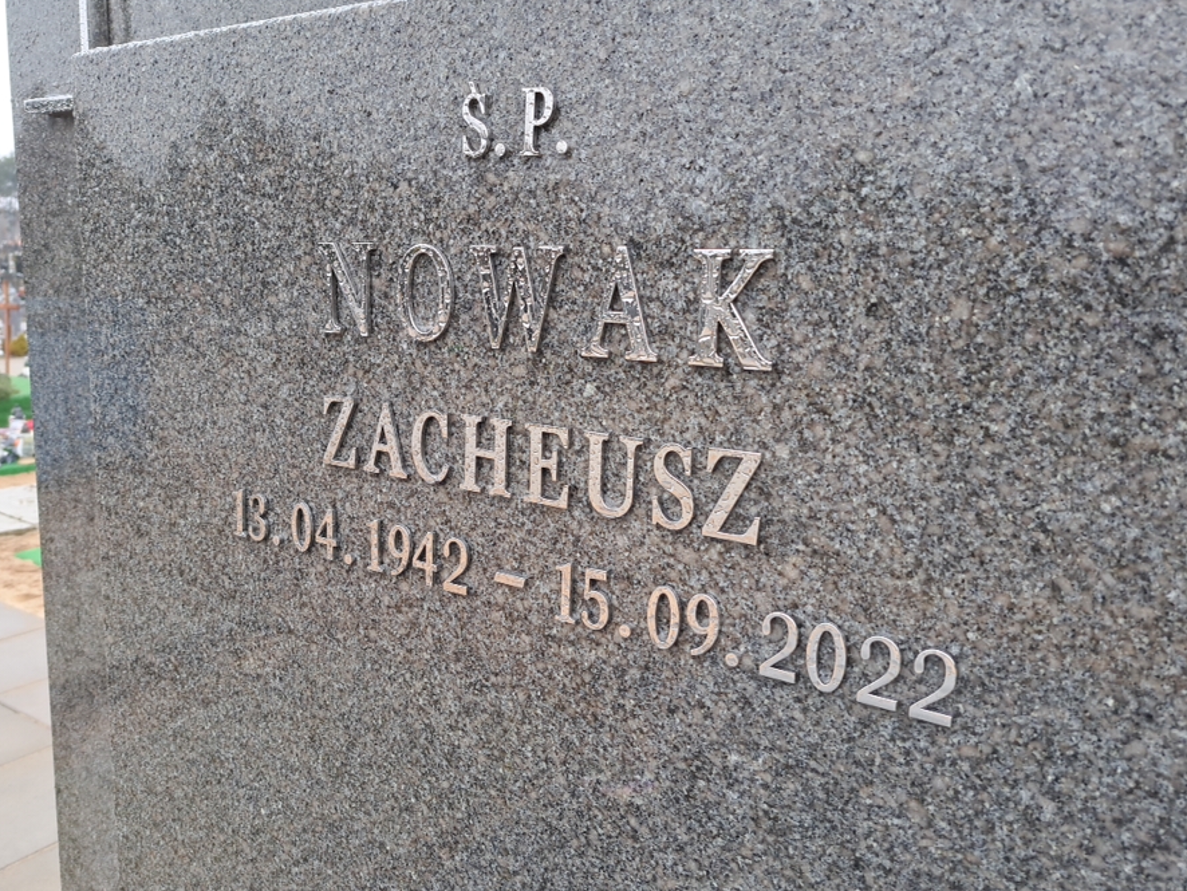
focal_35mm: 26
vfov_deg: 53.1
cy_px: 435
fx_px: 892
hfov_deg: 67.3
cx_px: 569
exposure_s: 1/100
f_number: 1.8
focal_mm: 5.23
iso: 50
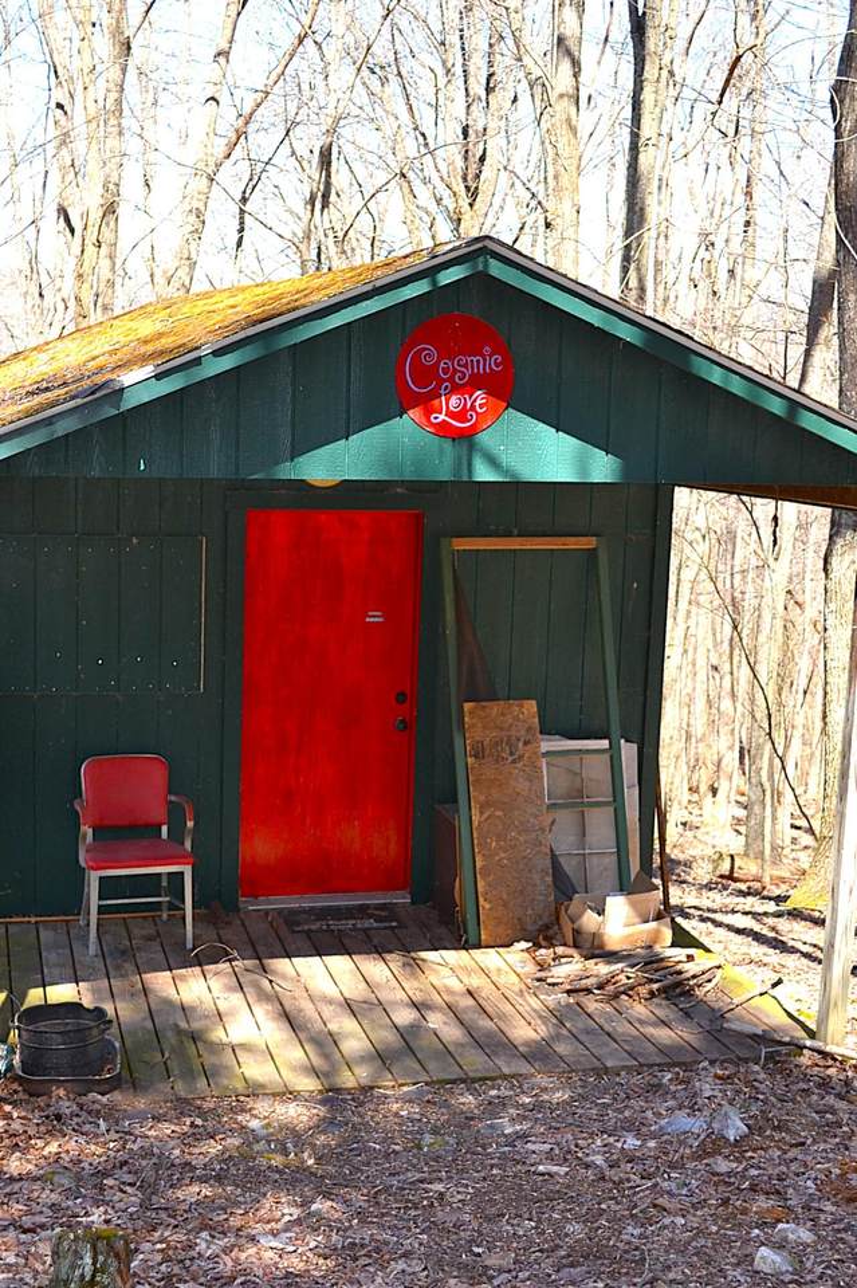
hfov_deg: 29.8
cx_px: 428
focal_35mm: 45
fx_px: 1608
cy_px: 644
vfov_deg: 43.6
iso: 100
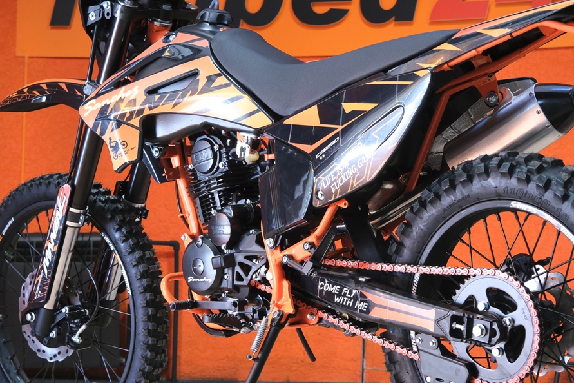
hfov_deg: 21.0
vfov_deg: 14.1
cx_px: 330
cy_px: 178
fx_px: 1546
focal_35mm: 97
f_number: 4
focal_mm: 35.8
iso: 1250
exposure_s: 1/100
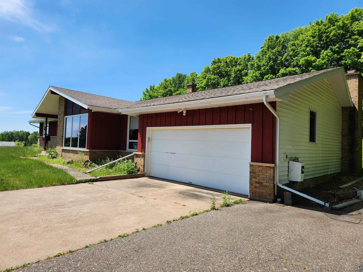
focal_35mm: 23
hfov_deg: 73.9
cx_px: 182
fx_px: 241
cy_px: 136
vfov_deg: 58.9
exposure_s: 1/1418
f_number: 1.8
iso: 20
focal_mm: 5.4
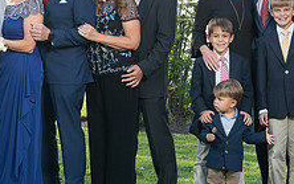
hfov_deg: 10.4
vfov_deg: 6.6
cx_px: -49
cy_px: 20
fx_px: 1587
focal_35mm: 198
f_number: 5.6
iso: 200
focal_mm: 70
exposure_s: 1/200
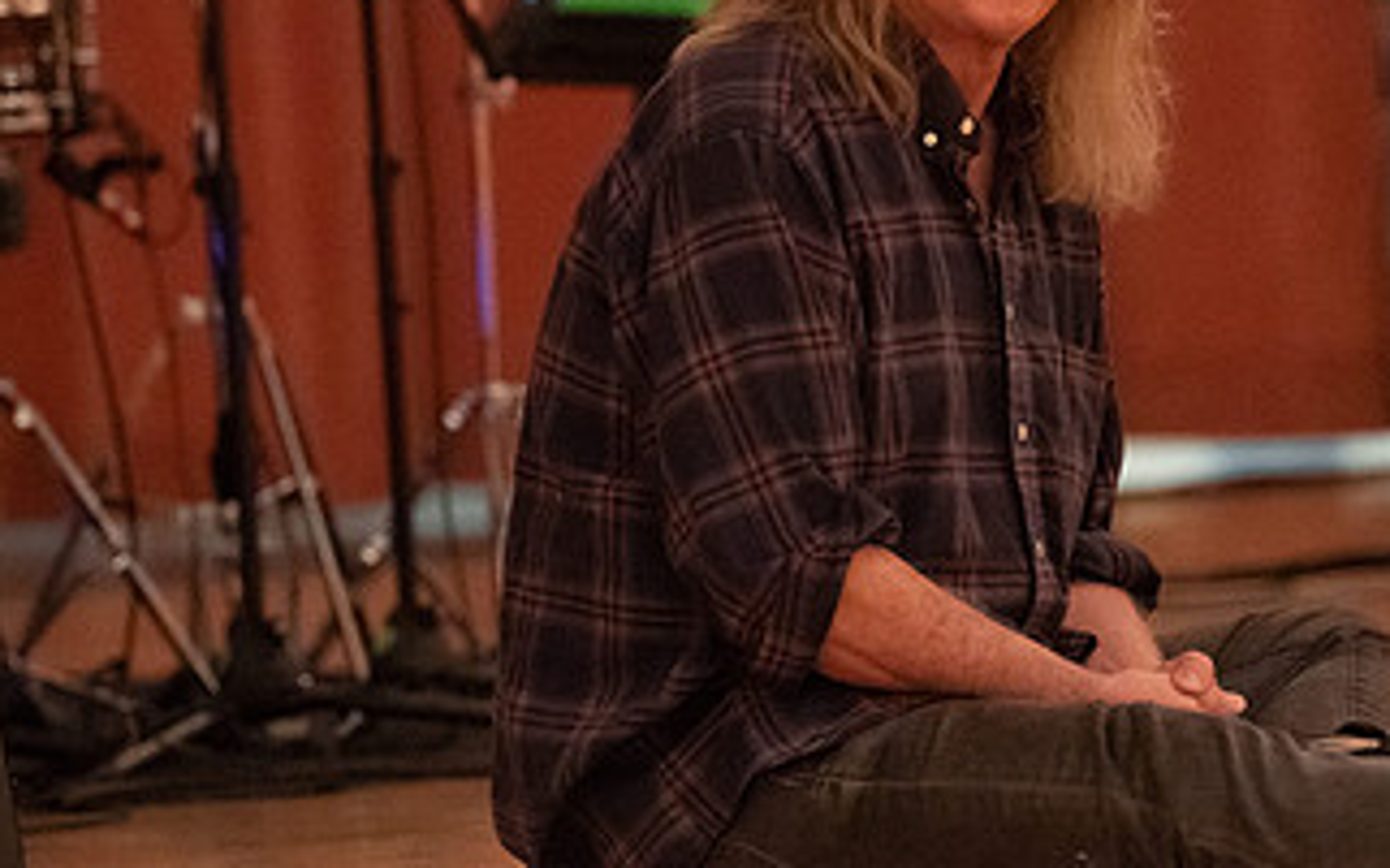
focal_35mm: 367
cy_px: 287
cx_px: 993
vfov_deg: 3.6
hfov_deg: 5.7
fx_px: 13898
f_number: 4.5
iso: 20000
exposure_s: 1/160
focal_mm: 200
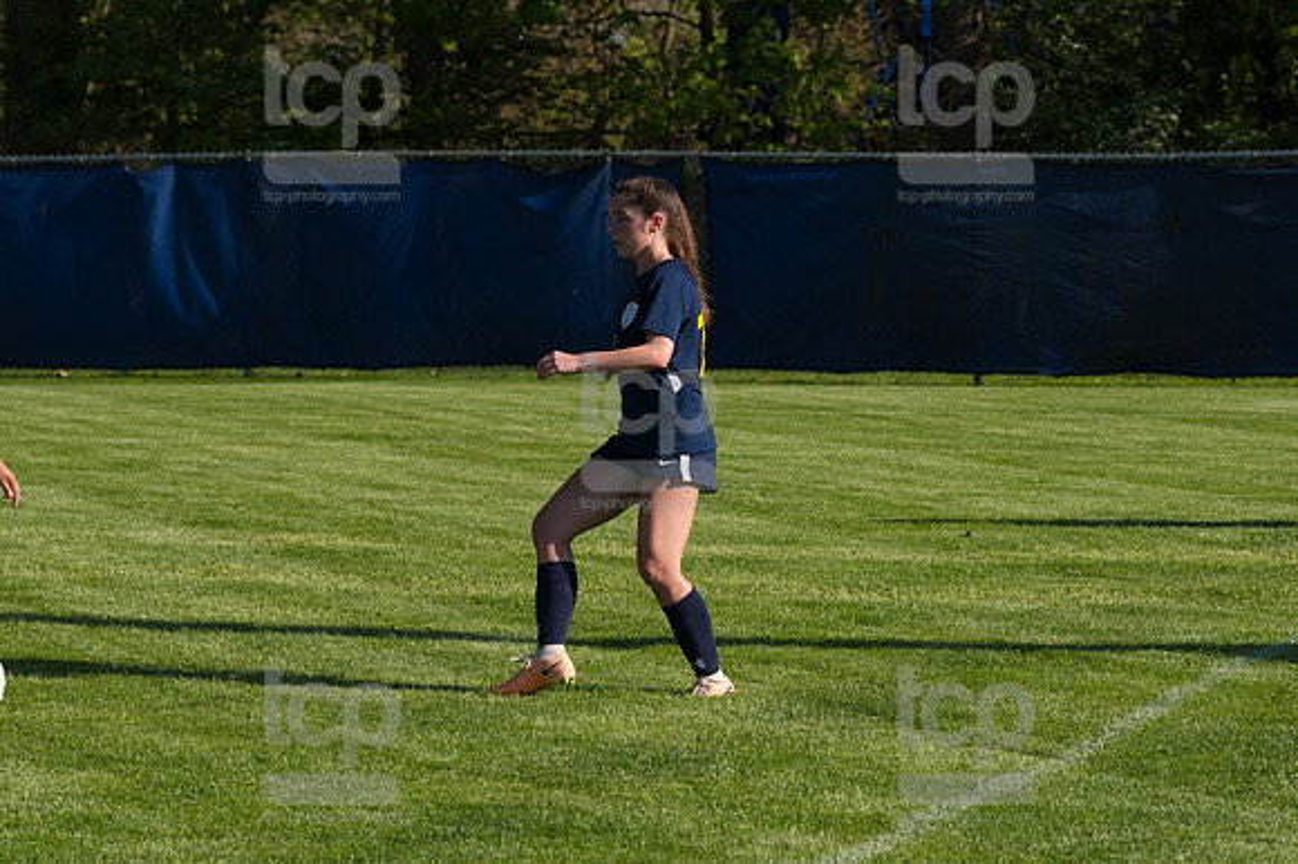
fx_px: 5946
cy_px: 432
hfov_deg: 12.5
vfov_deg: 8.3
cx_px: 649
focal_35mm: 165
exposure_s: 1/1600
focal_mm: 110
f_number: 5.6
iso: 250
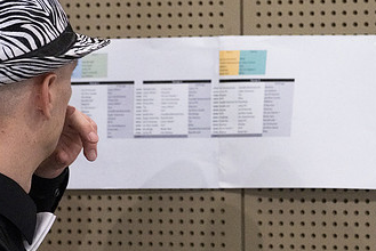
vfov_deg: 5.6
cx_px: 102
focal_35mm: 248
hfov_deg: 8.3
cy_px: 83
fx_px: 2592
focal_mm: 77.3
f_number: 2.8
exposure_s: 1/320
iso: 5000
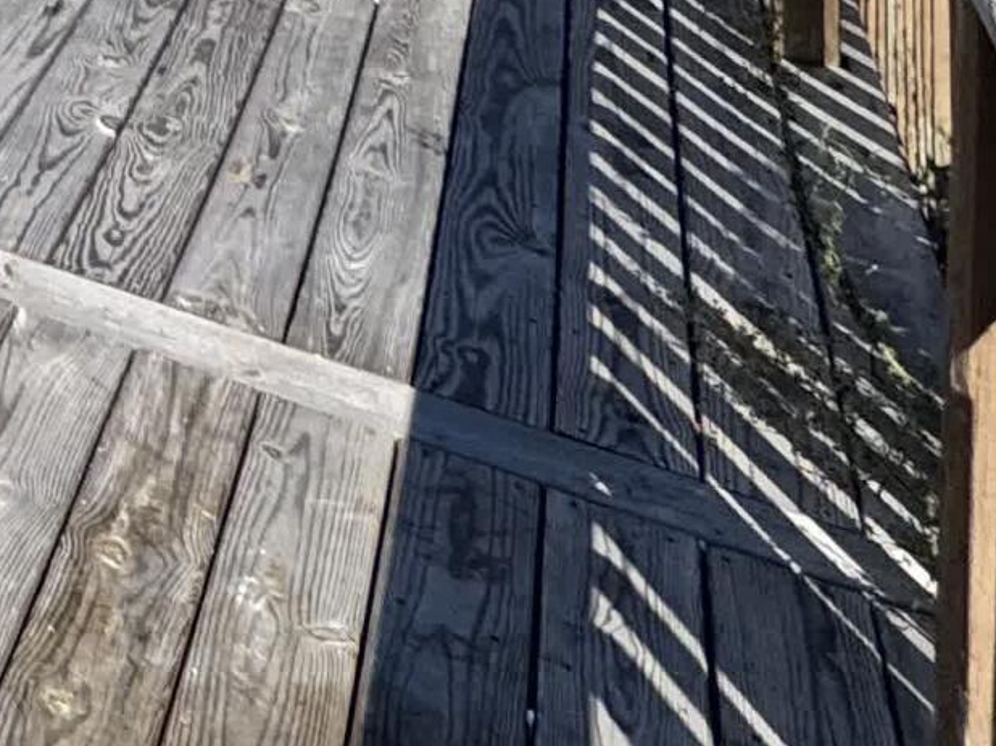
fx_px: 1956
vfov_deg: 16.5
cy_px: -738
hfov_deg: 18.0
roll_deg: +0.4
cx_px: -1056
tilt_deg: -1.7
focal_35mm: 68
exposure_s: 1/2674
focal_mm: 2.22
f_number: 2.2
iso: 50
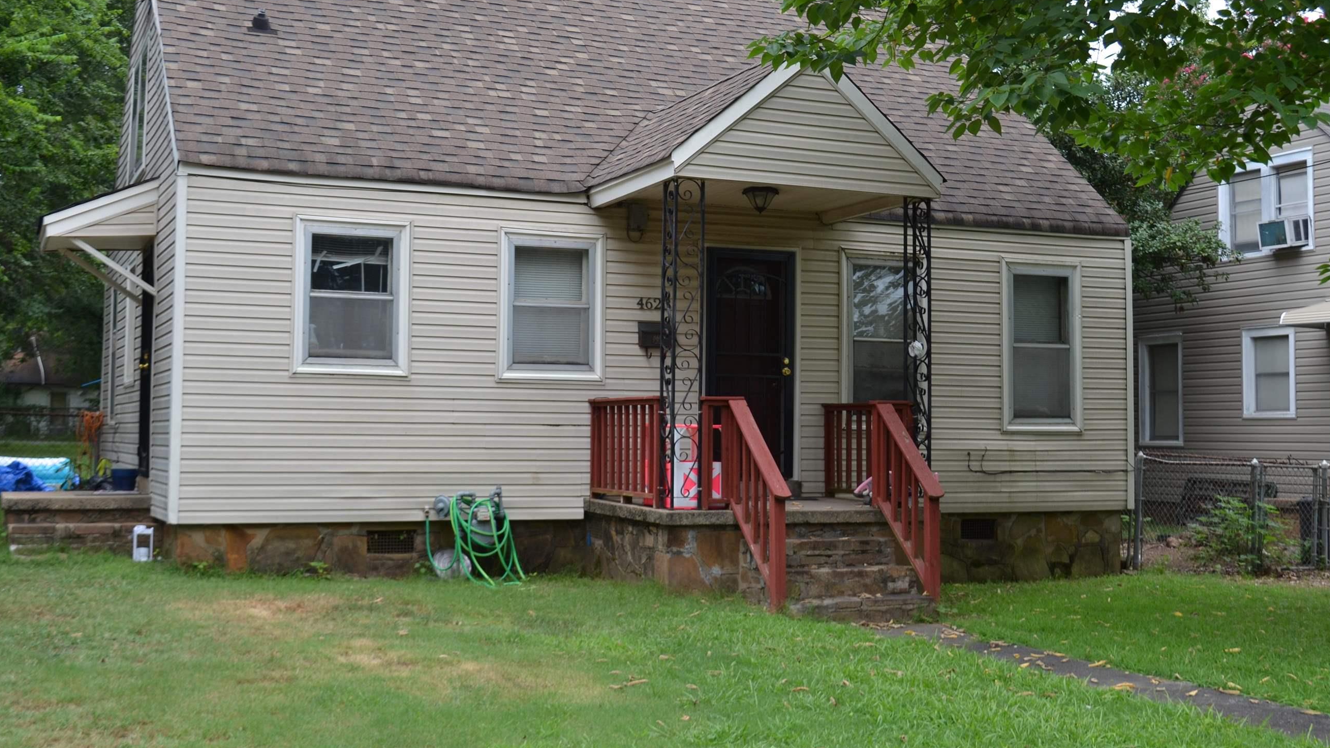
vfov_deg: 26.5
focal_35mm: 45
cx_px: 668
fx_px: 1587
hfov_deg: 45.5
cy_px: 323
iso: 100
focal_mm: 24
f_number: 6.3
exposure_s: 1/160
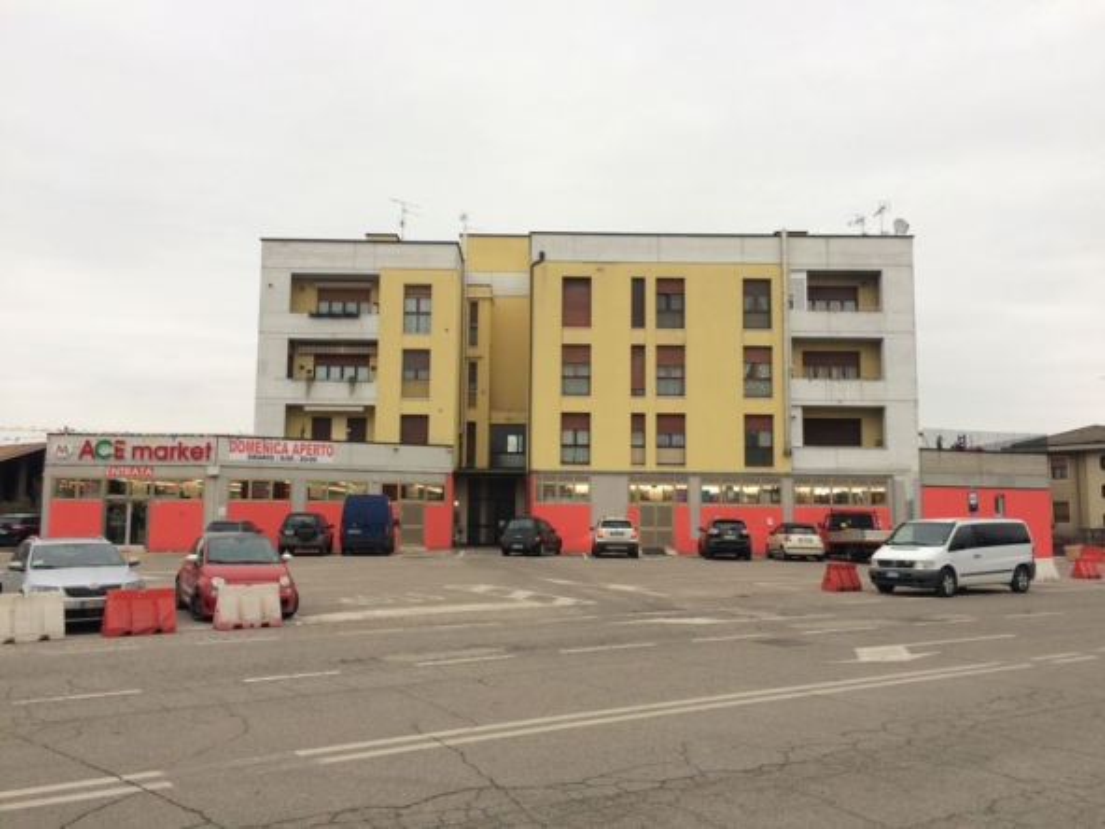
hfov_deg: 61.7
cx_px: 552
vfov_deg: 48.2
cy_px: 414
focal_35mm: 29
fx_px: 926
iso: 40
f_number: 2.2
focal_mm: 4.15
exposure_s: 1/100
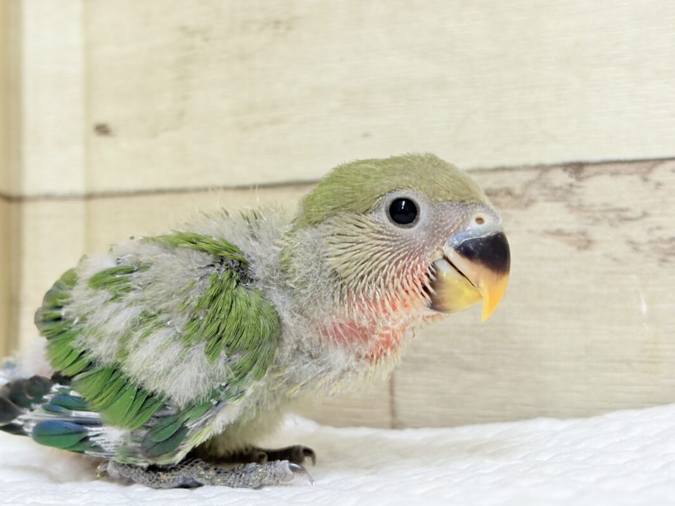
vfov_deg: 24.8
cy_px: 252
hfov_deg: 32.7
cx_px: 294
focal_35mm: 59
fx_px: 1150
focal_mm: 5.96
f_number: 1.6
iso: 80
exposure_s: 1/50
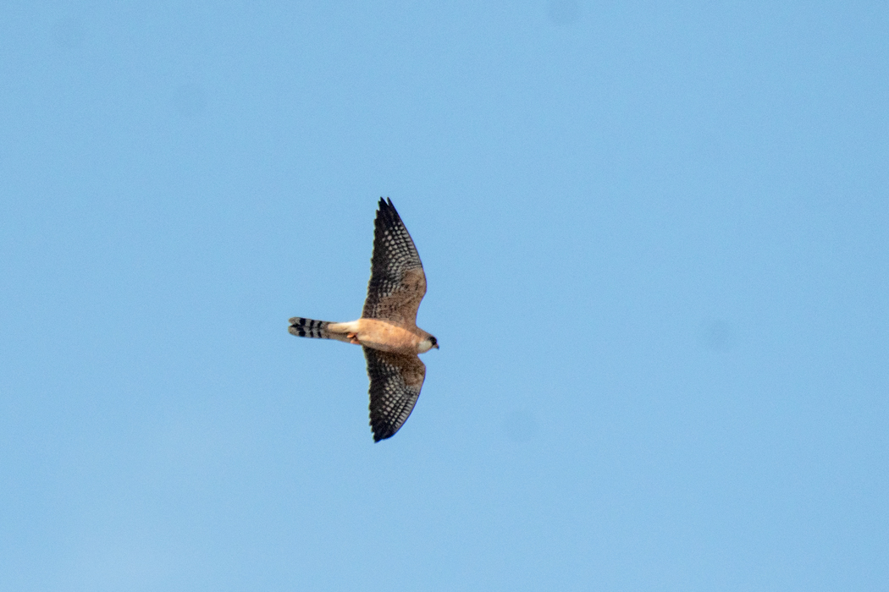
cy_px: 296
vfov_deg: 1.8
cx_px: 444
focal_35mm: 750
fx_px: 18519
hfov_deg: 2.7
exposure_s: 1/8000
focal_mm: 500
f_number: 6.3
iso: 560
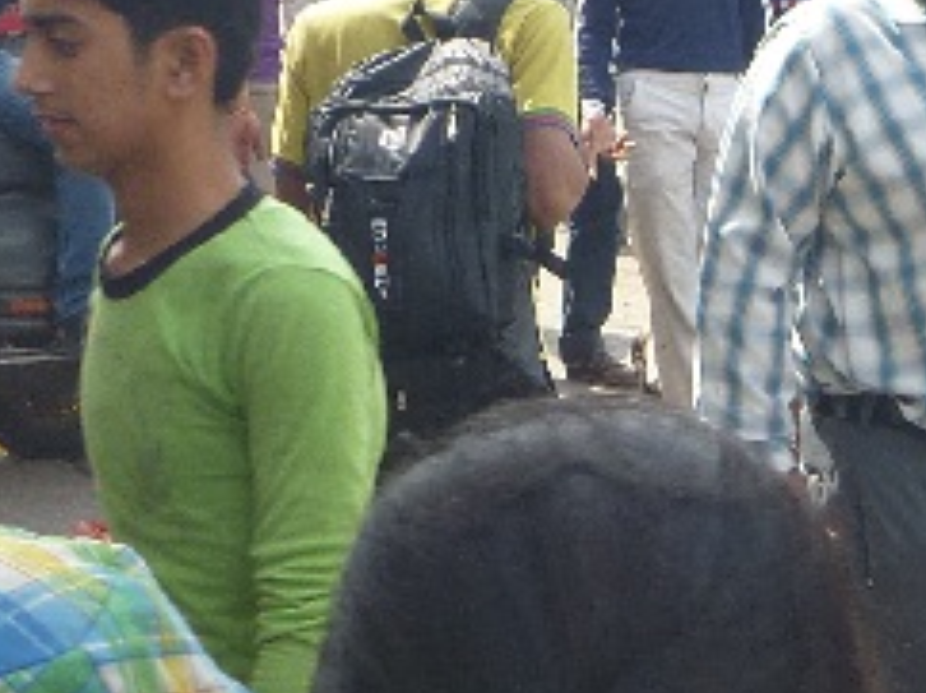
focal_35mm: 149
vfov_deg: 9.9
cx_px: 819
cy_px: 184
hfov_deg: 13.2
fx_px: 3982
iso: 80
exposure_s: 1/160
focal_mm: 6.8
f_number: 4
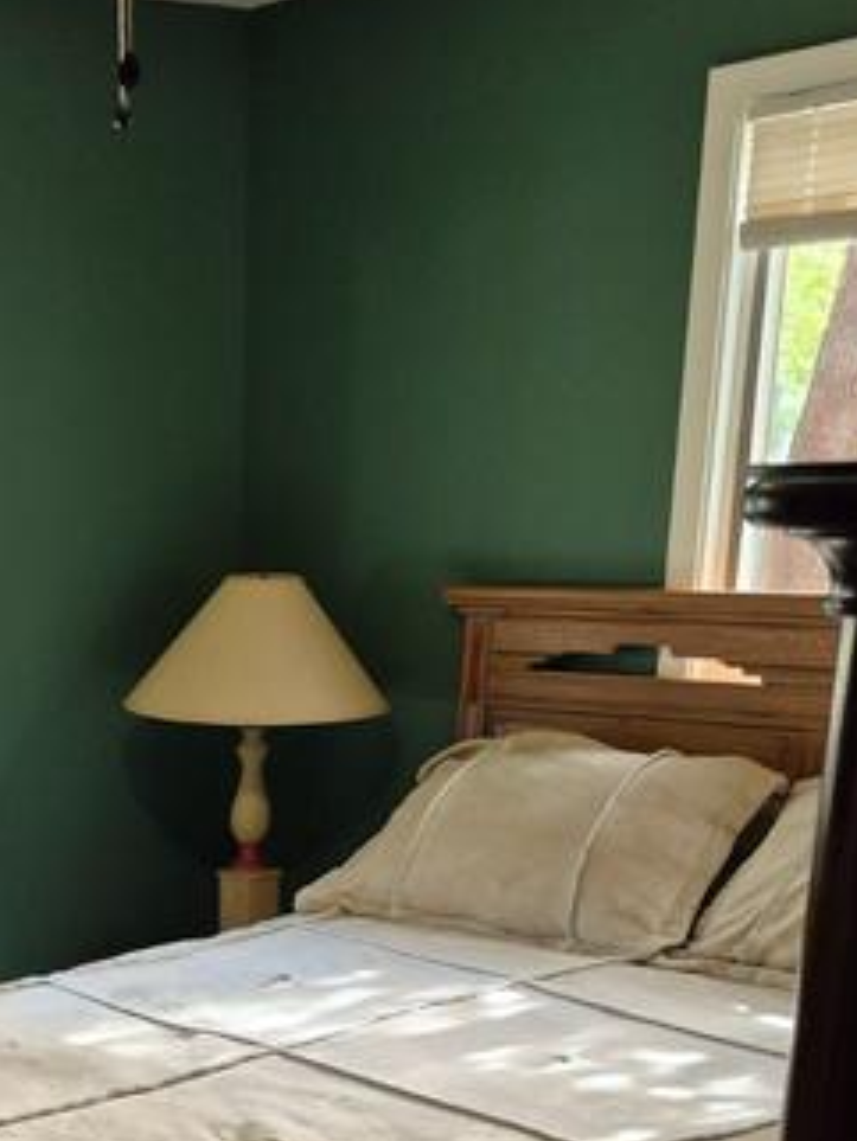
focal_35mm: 55
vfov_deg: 31.9
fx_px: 1814
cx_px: -7
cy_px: 1166
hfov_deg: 25.2
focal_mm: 5.4
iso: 400
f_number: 1.8
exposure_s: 1/120
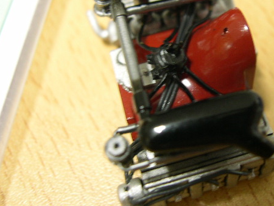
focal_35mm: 54
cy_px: 76
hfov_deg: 35.2
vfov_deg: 27.0
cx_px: 182
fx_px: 428
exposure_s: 1/2.5
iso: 100
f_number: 2.8
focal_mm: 8
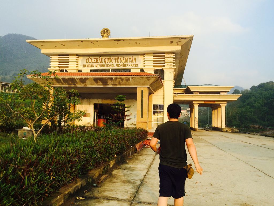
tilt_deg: +3.1
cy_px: 103
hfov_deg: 61.7
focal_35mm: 29
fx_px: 230
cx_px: 137
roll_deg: -2.4
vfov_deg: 48.2
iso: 32
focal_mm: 4.15
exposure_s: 1/684
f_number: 2.2
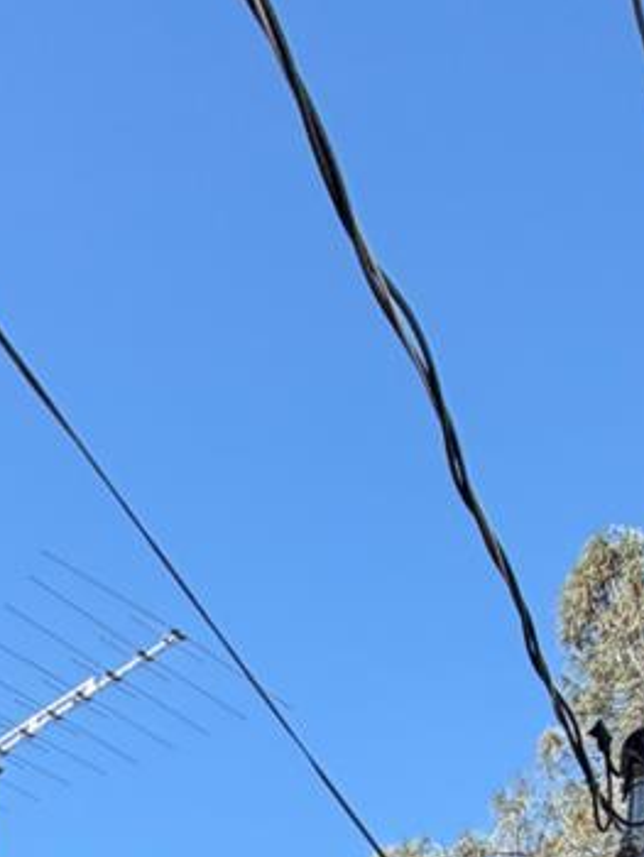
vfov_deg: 19.1
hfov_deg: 22.1
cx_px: -175
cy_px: 1713
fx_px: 1487
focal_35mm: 60
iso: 50
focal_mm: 2.22
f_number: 2.2
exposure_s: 1/502
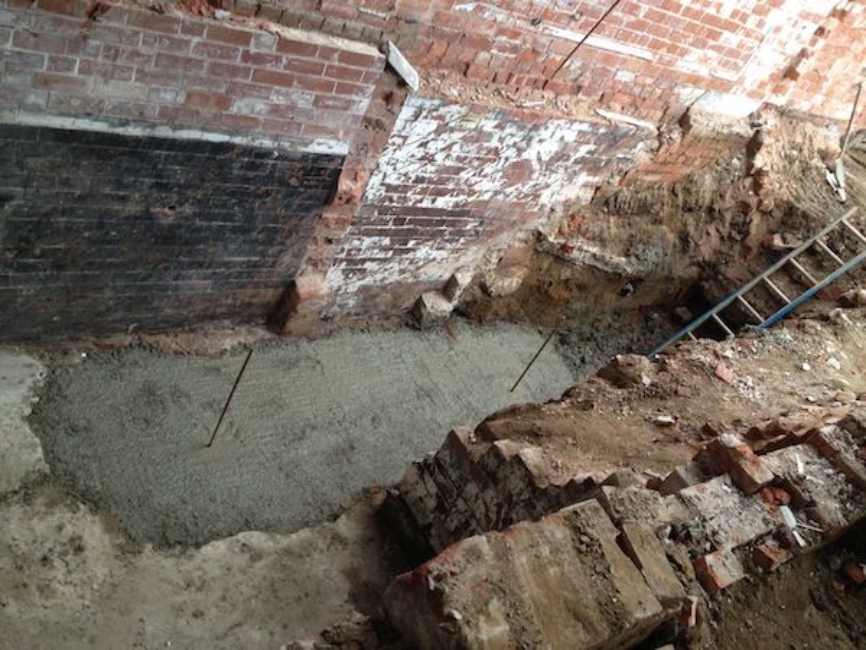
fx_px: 876
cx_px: 433
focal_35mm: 35
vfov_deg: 40.7
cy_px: 325
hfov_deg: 52.6
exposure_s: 1/20
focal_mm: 4.28
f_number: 2.4
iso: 125
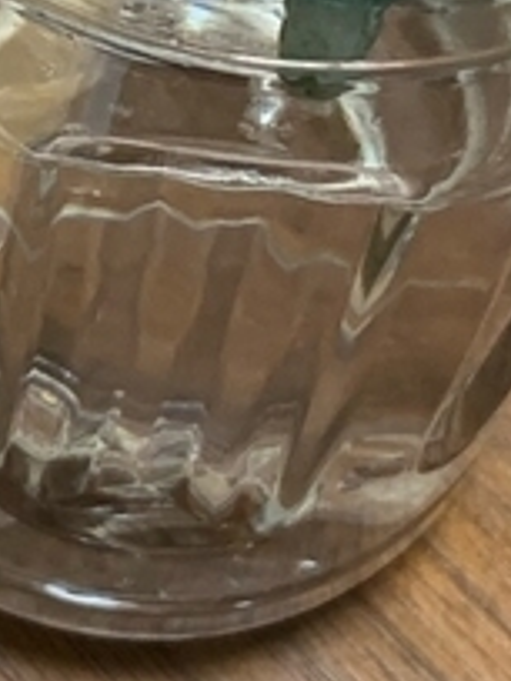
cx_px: -157
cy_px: -127
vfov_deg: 12.6
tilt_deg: -54.9
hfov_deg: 9.5
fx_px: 3011
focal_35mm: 153
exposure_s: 1/60
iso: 200
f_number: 1.8
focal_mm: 4.25
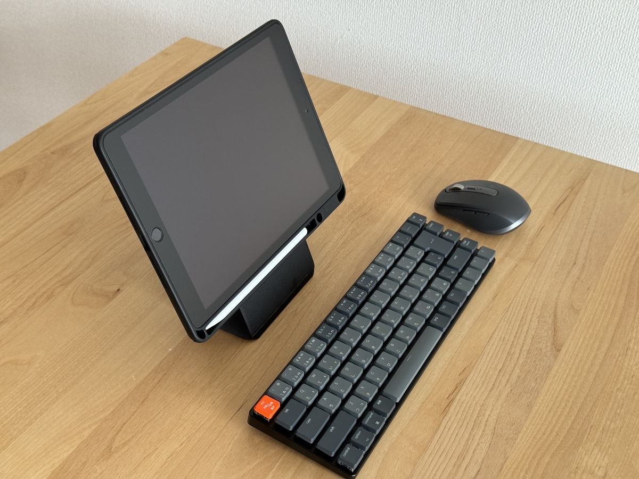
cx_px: 320
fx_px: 886
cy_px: 240
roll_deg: -1.2
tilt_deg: -38.2
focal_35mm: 48
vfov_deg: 30.3
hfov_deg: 39.7
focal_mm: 6.76
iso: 160
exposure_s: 1/60
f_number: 1.78
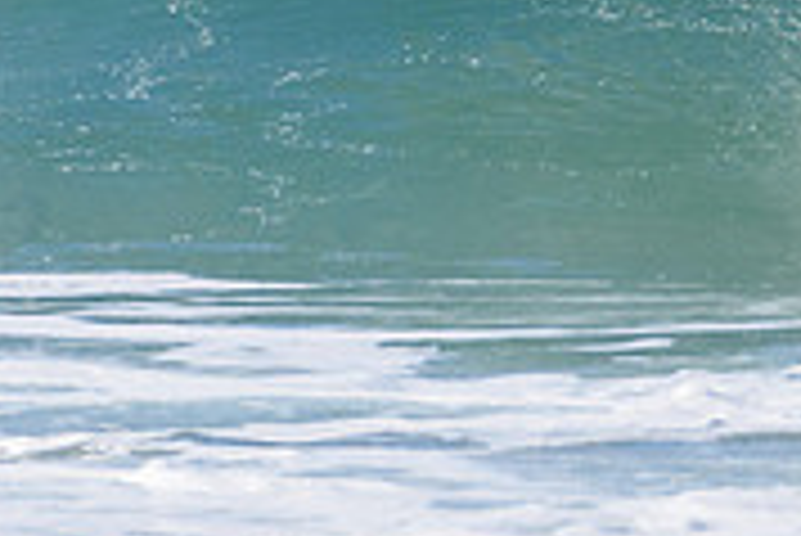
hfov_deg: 0.8
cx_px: 500
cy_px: -146
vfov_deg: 0.6
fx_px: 54333
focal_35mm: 2440
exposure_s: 1/2000
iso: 360
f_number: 5.6
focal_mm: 500
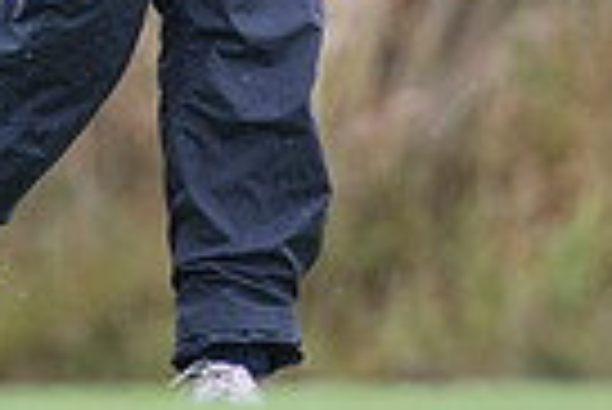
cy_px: -457
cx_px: 94
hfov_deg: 1.6
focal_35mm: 1276
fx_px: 21715
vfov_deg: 1.1
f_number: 4
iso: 1250
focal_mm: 300
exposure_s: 1/1250
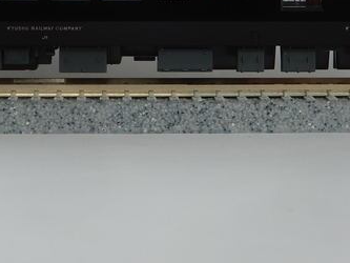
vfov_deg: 13.4
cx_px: 165
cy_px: -50
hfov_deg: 18.2
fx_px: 1092
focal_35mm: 108
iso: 80
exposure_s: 1/50
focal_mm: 8
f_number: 4
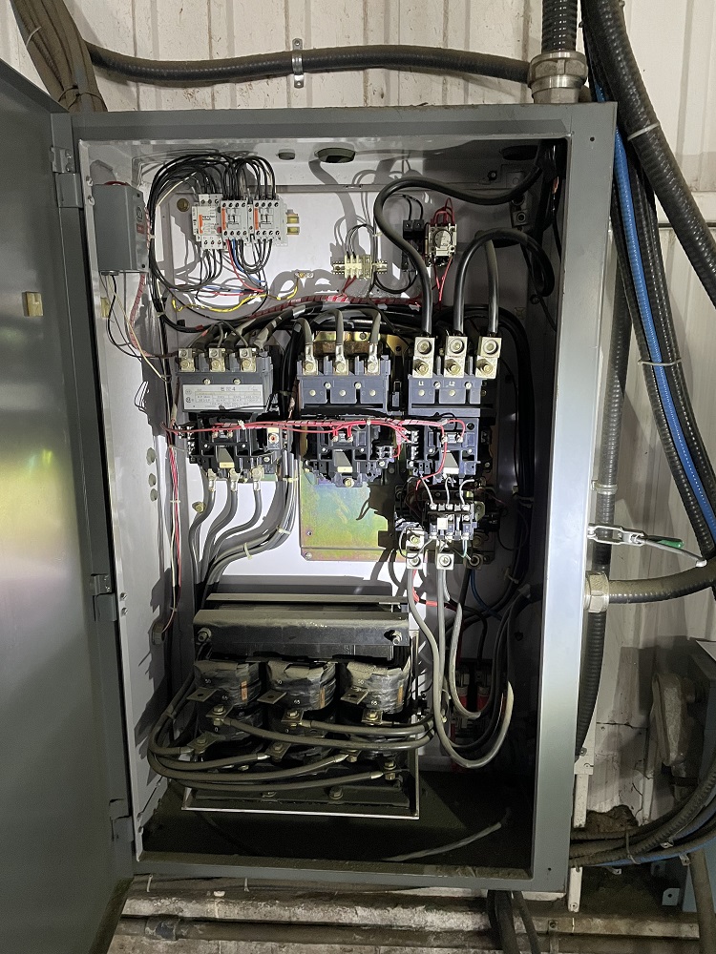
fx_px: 717
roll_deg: +0.6
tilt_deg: -13.3
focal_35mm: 26
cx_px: 358
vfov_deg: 67.3
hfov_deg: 53.1
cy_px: 477
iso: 400
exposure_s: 1/60
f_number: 1.6
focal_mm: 4.2
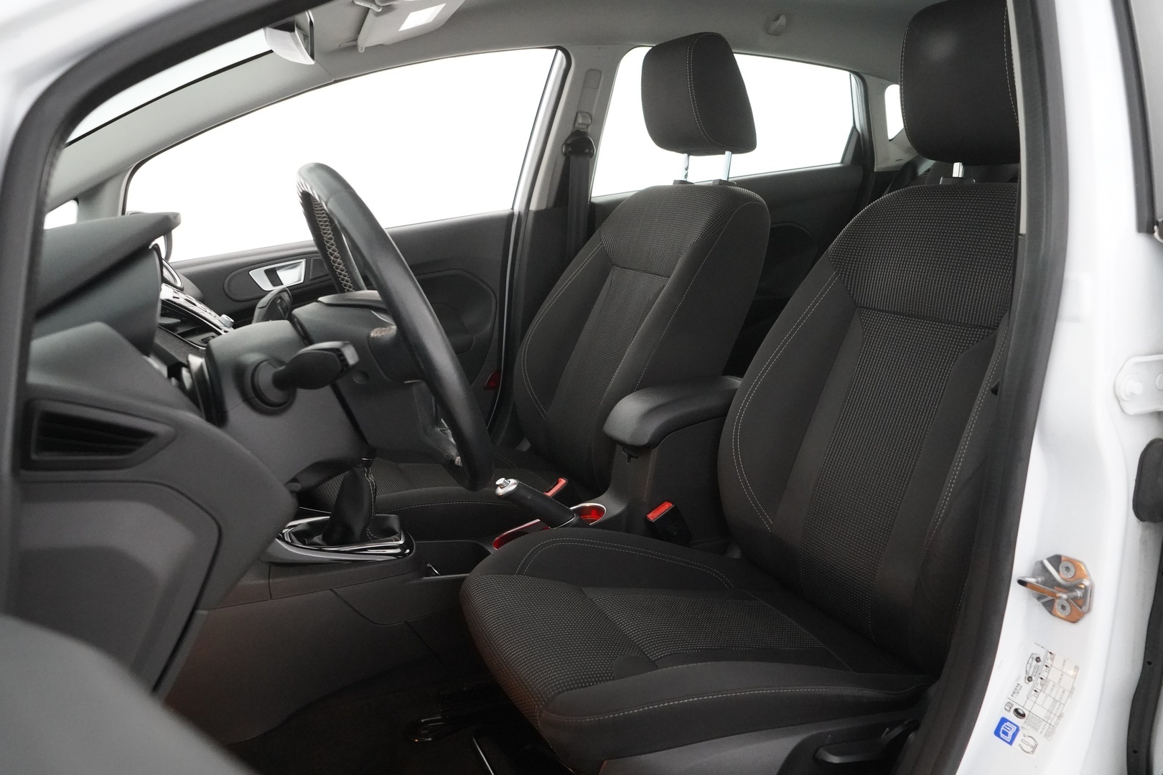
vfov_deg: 45.0
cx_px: 582
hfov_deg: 63.7
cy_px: 388
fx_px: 937
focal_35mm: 29
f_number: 6.3
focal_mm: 29
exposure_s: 1/50
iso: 12800
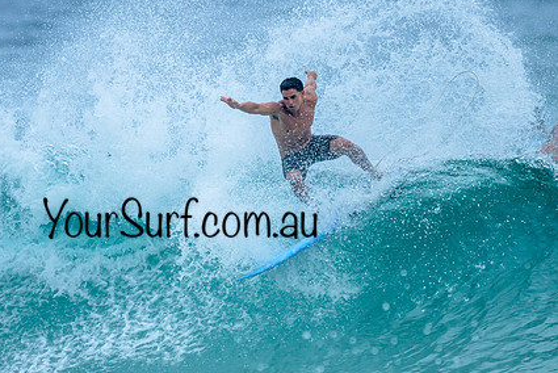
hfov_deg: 1.4
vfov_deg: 0.9
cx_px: 295
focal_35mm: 1501
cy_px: 244
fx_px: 23281
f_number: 6.3
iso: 450
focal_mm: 800
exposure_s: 1/2000
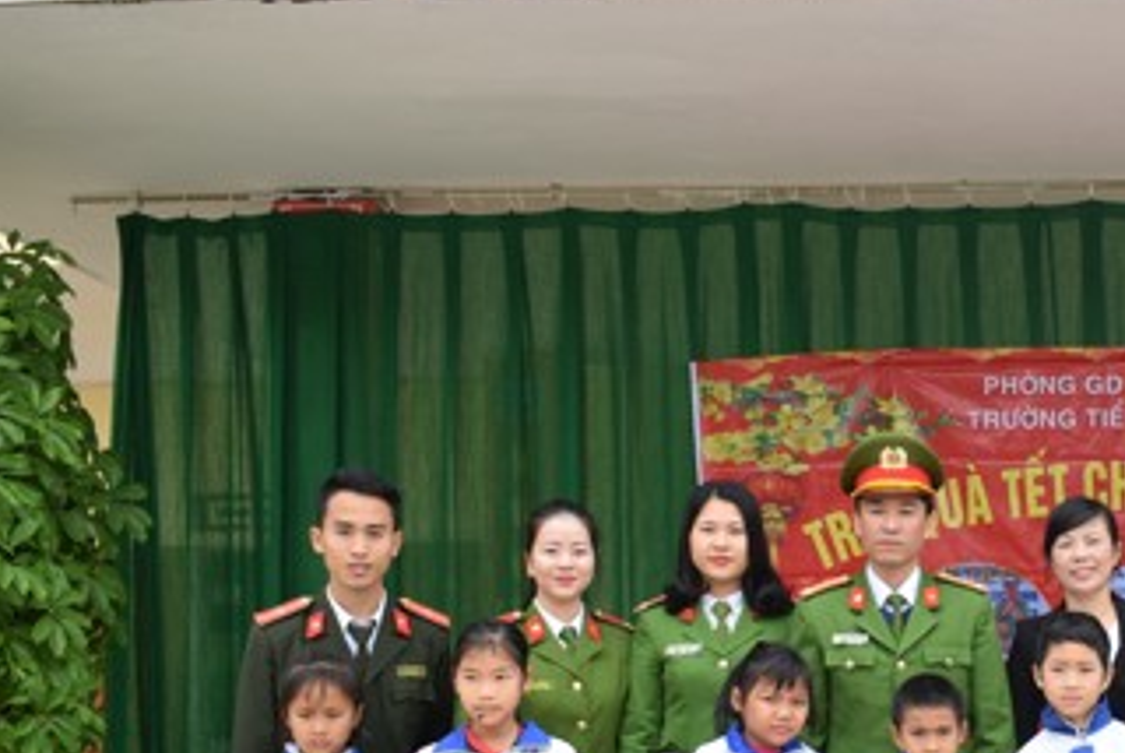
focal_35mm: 63
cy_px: 642
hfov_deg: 30.2
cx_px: 1051
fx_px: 1970
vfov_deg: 21.3
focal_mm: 21
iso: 200
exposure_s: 1/160
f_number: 6.3
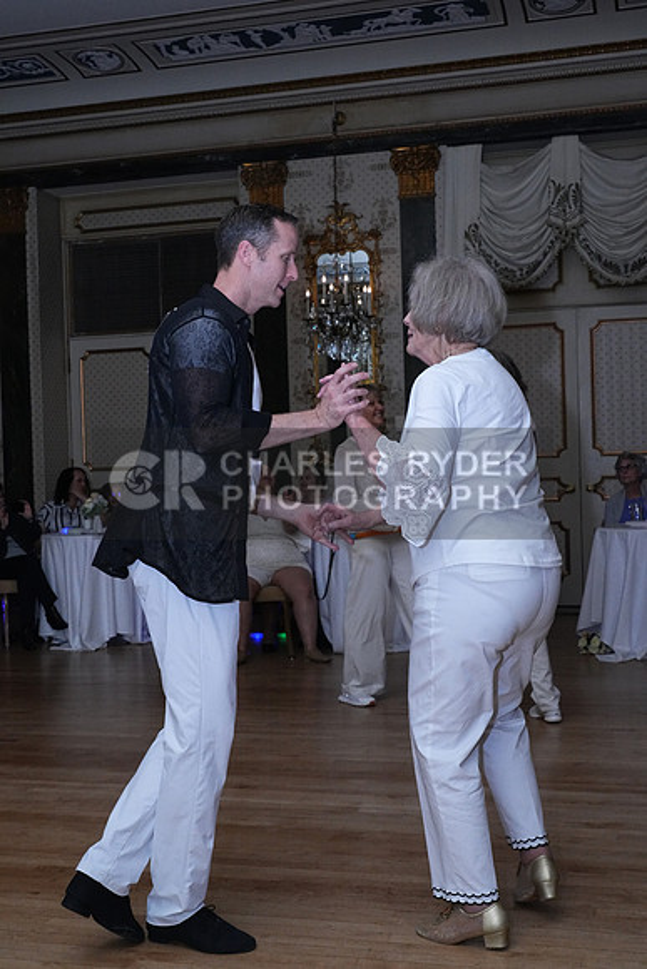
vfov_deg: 44.5
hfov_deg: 30.5
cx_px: 324
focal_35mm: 44
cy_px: 484
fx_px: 1185
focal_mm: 44
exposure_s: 1/200
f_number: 13
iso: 5000
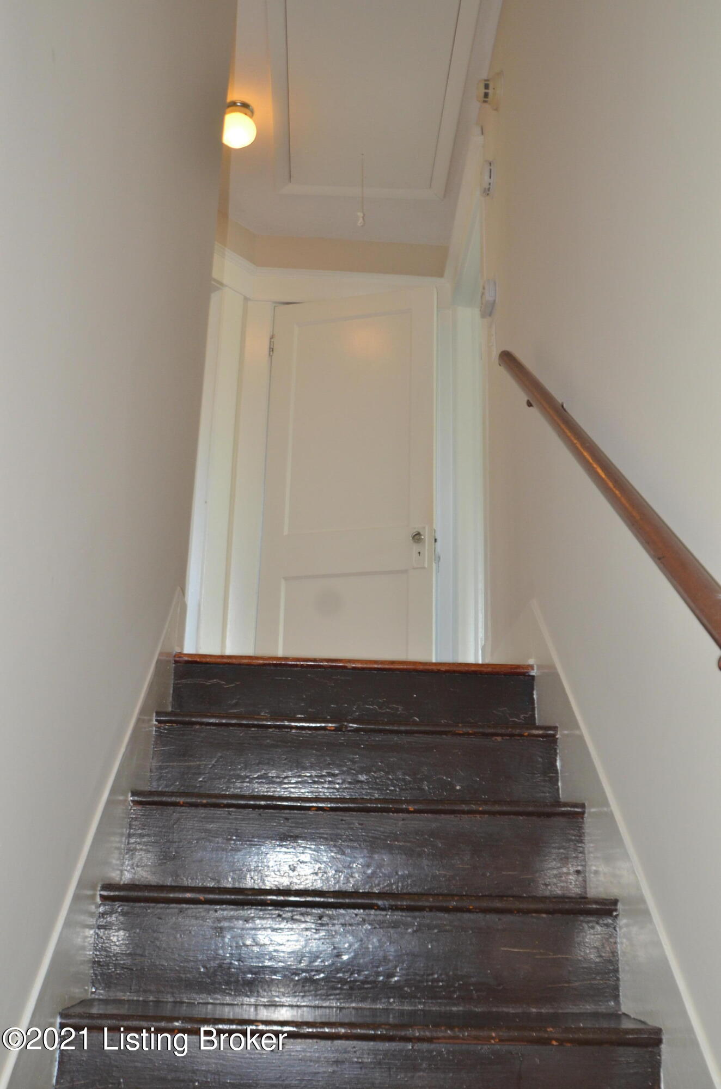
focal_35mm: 36
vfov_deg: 53.2
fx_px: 1087
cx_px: 360
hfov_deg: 36.7
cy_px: 544
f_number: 4.5
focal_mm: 24
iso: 800
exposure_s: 1/60
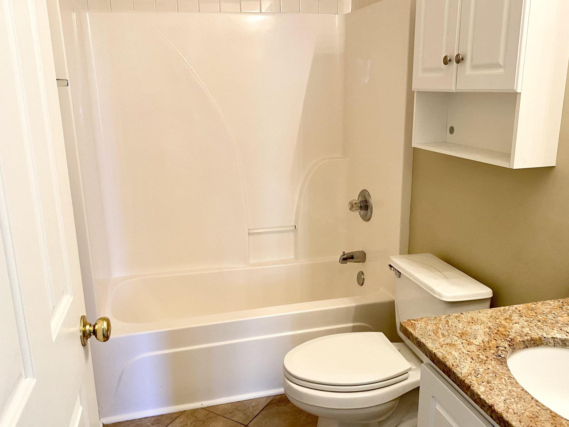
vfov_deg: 46.8
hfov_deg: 60.0
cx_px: 280
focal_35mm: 30
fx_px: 493
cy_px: 225
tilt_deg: -12.8
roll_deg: -0.1
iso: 125
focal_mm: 4.25
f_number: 1.8
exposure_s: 1/60
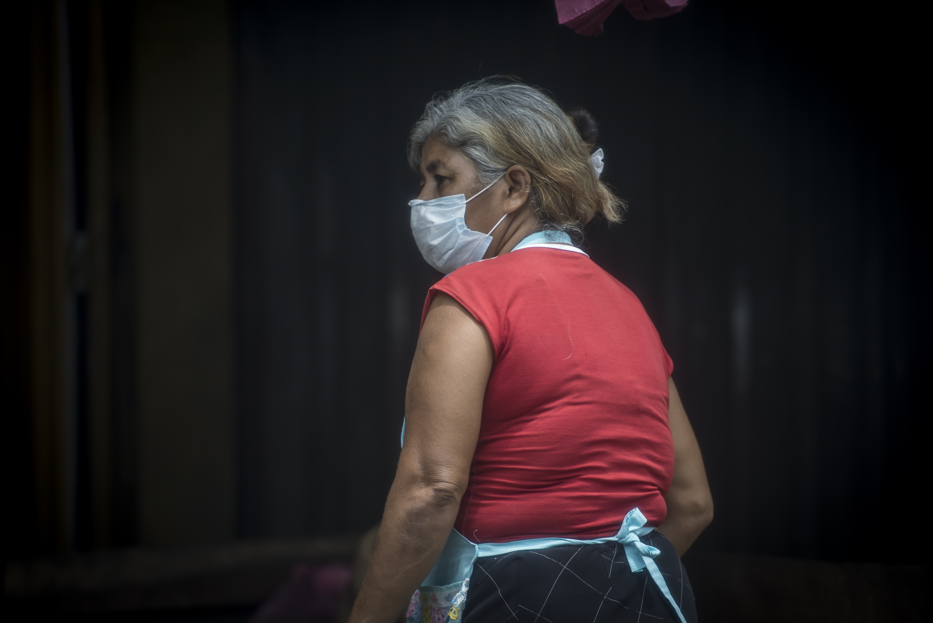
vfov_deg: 6.9
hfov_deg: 10.3
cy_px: 312
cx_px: 466
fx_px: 5185
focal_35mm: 200
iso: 400
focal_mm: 200
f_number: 2.8
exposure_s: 1/400
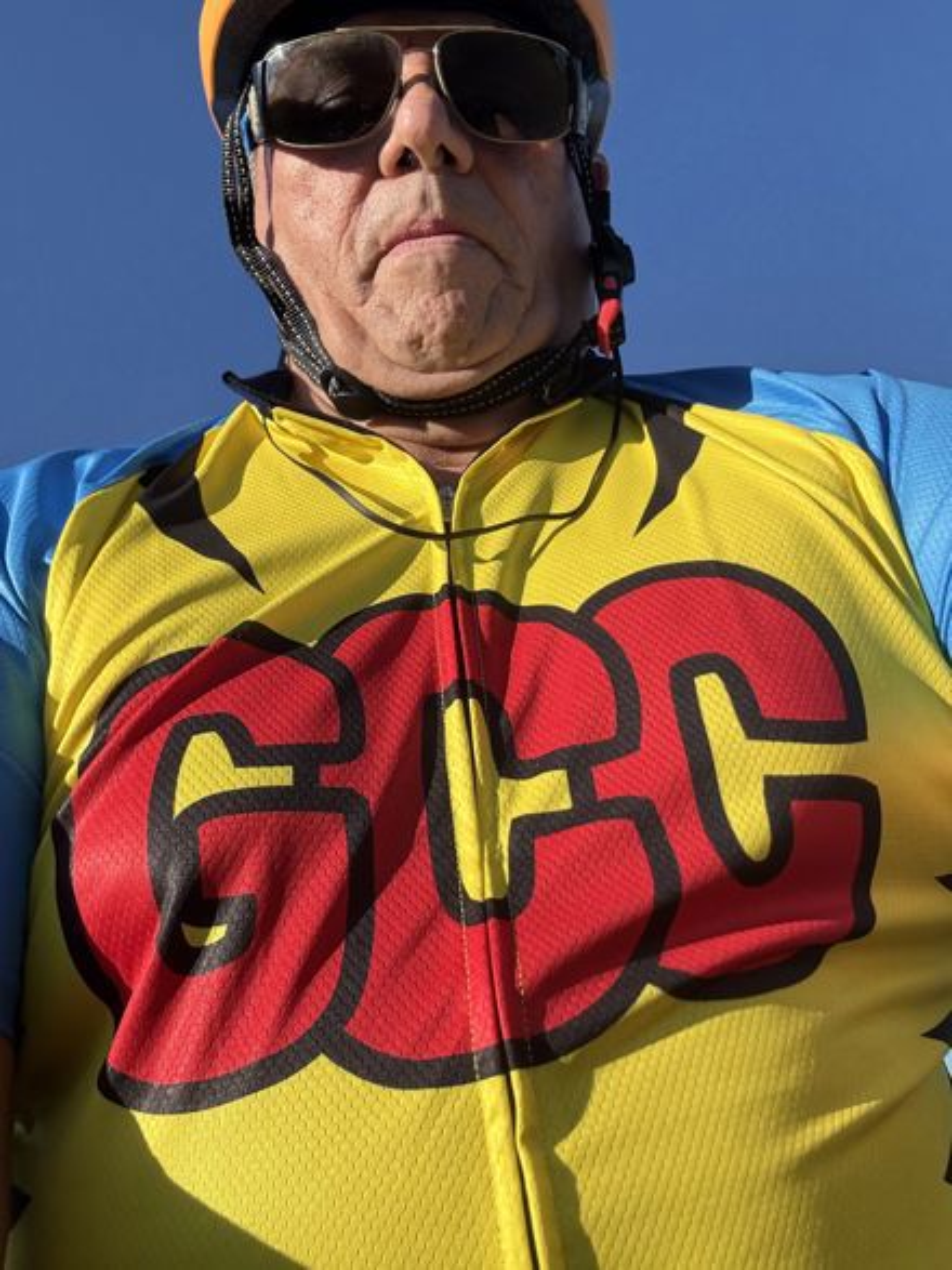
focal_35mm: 30
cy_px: 635
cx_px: 476
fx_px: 1100
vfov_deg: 60.0
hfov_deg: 46.8
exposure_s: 1/730
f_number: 1.9
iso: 25
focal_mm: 2.69
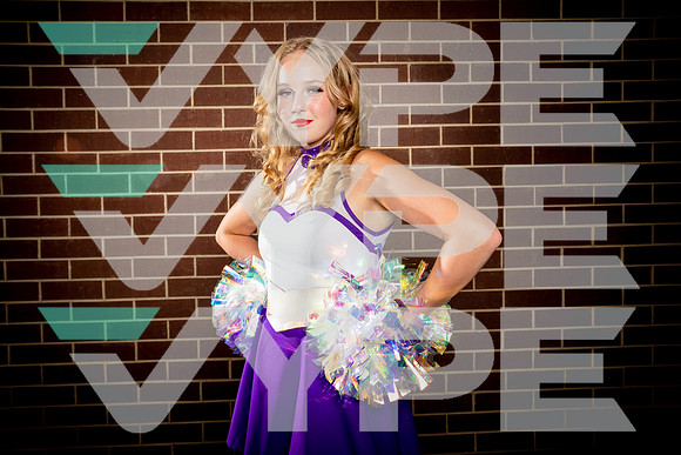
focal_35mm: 33
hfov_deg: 57.5
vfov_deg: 40.2
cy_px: 228
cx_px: 340
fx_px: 621
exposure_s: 1/250
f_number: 7.1
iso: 400
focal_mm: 32
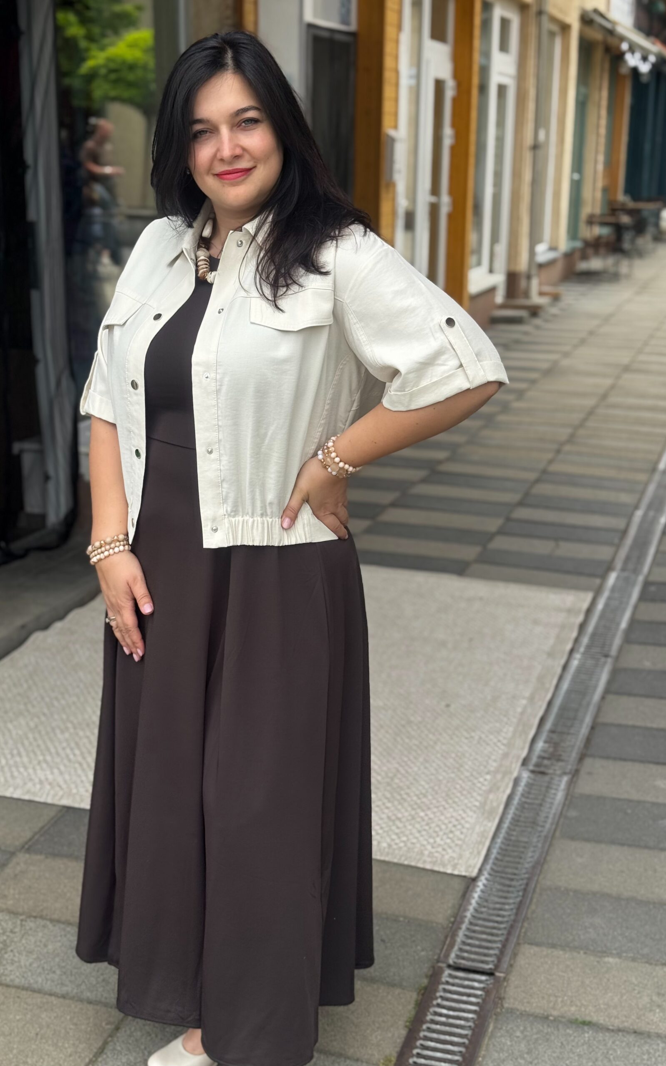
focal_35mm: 51
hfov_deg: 25.3
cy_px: 533
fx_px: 1481
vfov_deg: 39.6
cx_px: 273
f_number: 1.78
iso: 64
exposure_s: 1/1427
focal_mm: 6.76
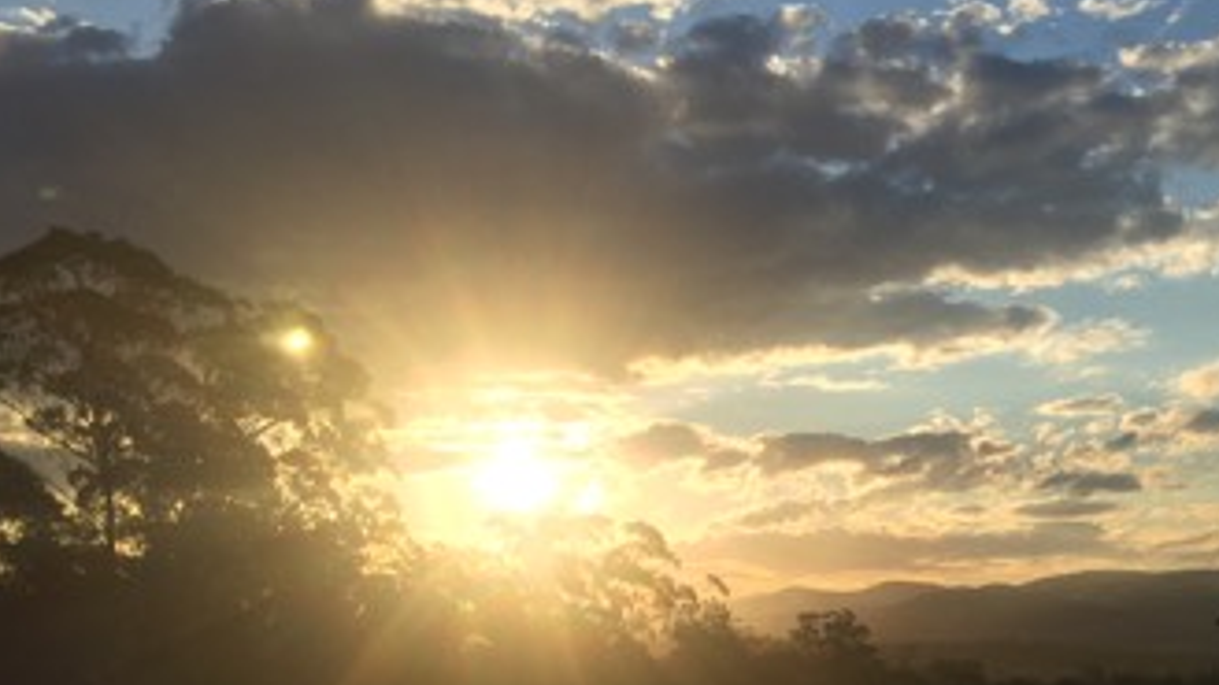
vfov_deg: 23.1
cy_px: 670
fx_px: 1616
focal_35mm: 50
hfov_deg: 40.7
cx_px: 841
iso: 32
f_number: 2.2
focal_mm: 4.15
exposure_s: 1/2198
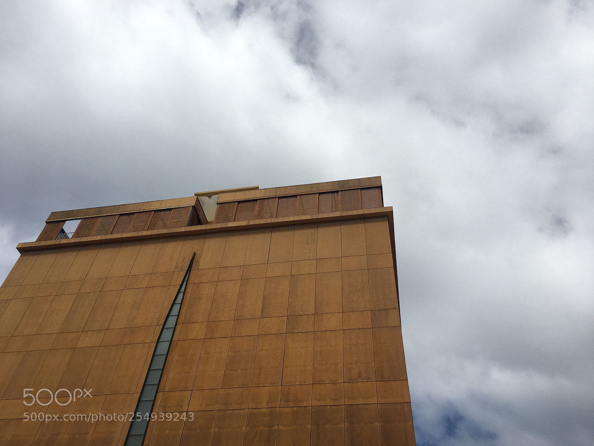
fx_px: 498
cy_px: 223
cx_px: 297
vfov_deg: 48.2
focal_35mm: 29
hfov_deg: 61.7
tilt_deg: +48.1
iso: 25
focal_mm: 4.15
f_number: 2.2
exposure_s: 1/3497
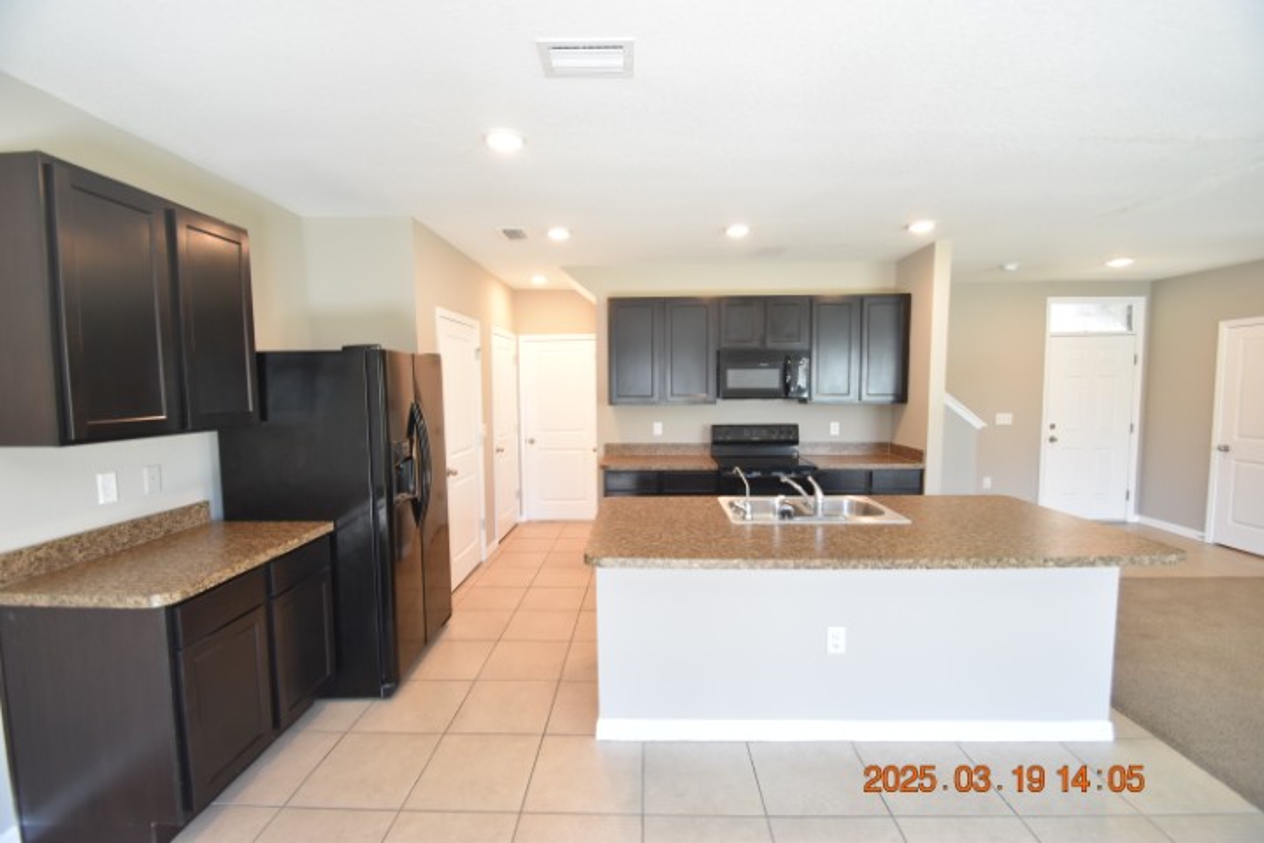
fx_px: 527
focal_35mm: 15
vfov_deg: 77.3
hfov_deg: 100.4
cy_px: 422
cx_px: 632
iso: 800
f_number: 3.5
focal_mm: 10
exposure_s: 1/60
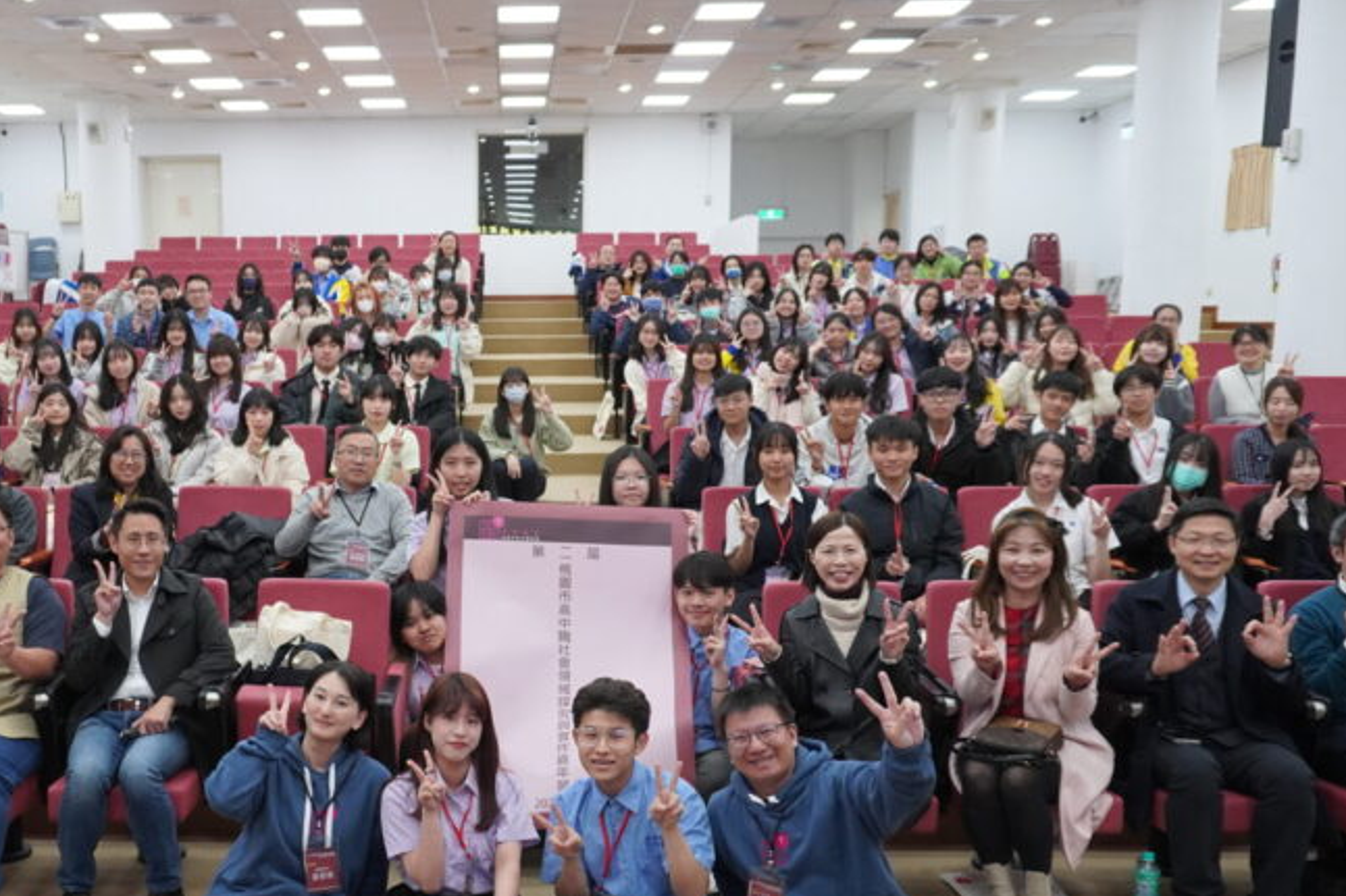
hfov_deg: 49.7
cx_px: 429
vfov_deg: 34.9
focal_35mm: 38
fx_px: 1420
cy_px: 539
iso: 1000
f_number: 4
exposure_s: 1/160
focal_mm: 16
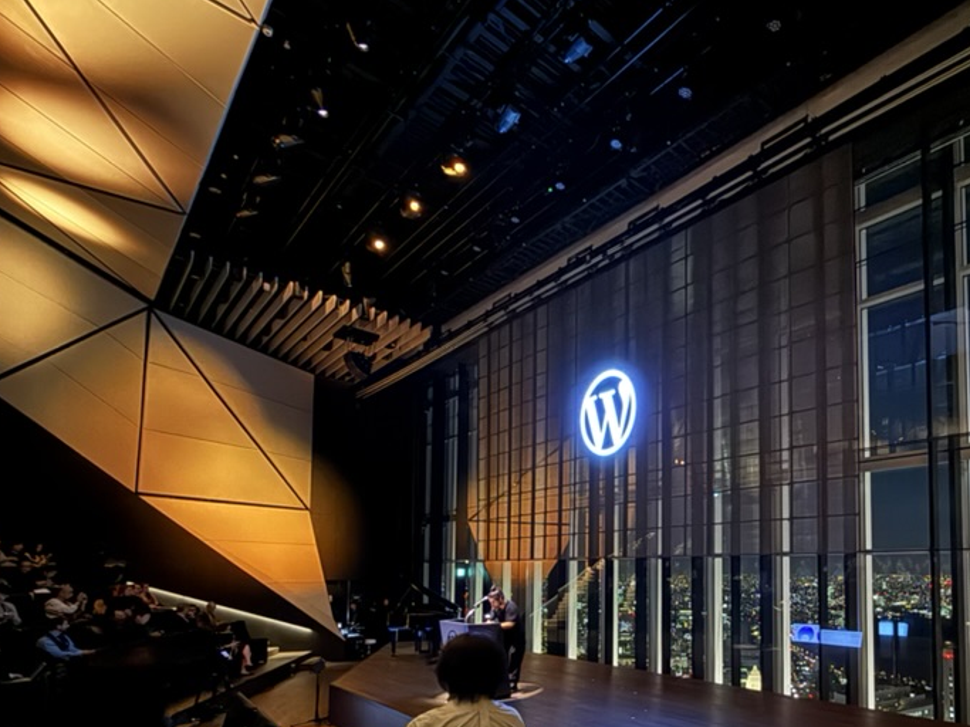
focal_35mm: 21
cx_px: 683
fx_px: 588
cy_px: 541
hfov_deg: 75.3
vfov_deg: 60.2
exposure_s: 1/10
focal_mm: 2.22
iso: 1600
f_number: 2.2
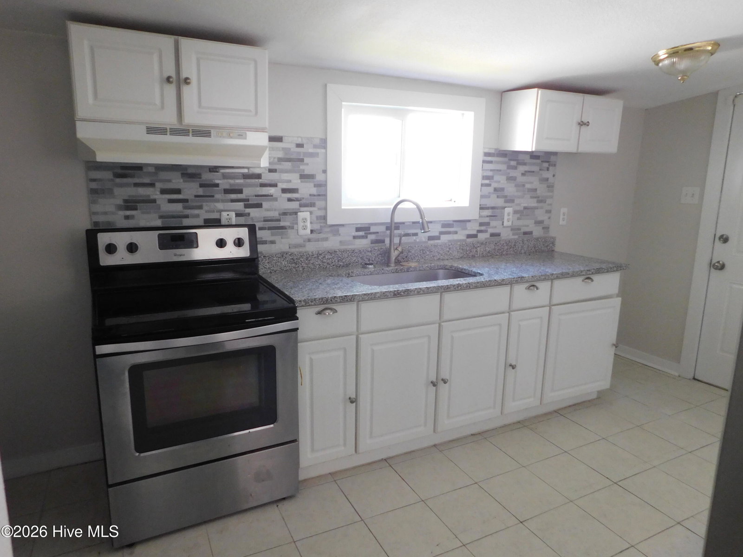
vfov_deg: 58.9
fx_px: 494
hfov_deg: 73.9
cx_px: 372
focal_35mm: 23
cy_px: 278
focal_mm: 4
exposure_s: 1/30
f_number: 3
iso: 360
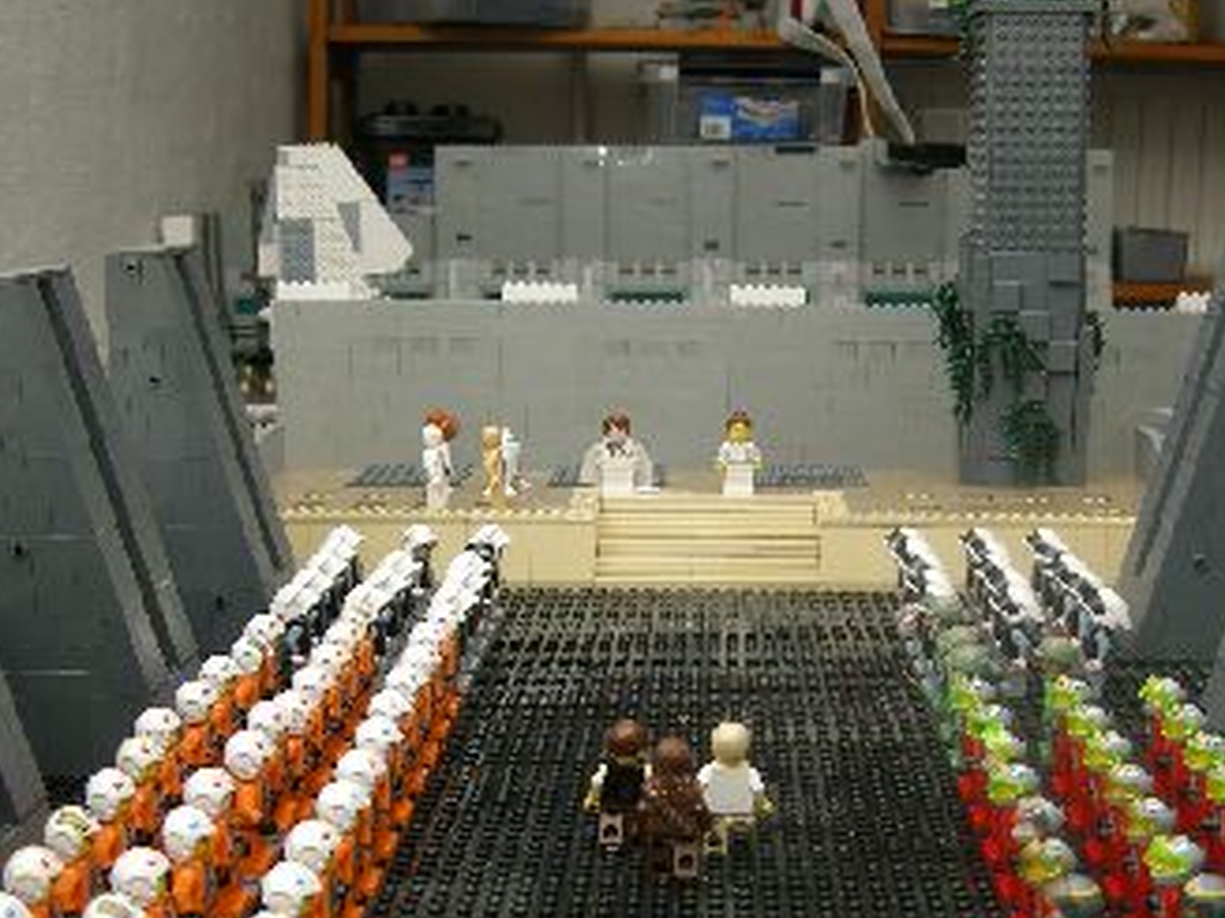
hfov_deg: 34.9
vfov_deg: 26.4
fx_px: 1946
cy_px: 598
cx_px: 697
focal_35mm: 55
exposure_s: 1/60
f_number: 2.7
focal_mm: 7.5
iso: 64
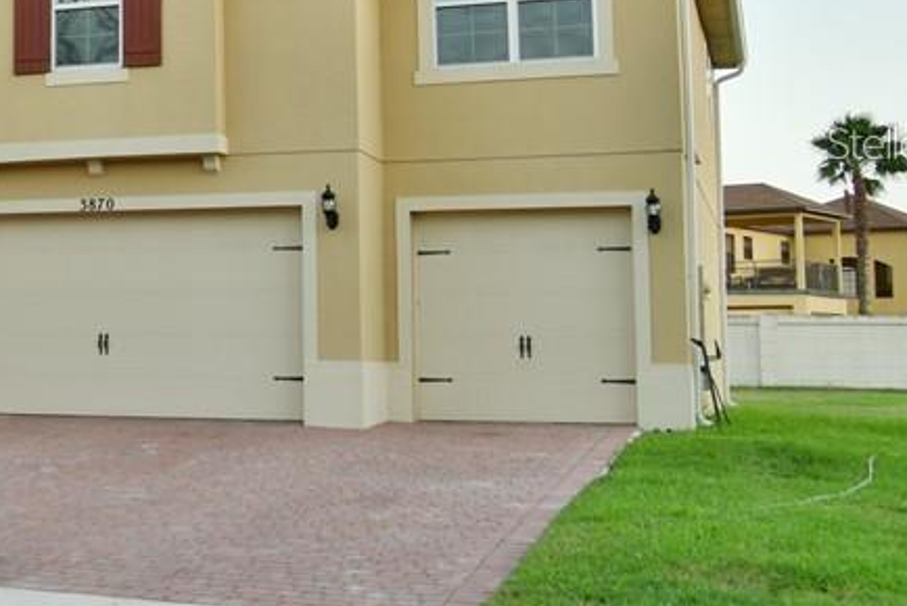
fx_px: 1765
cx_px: -111
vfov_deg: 19.3
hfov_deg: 26.4
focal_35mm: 70
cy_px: 142
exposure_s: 1/100
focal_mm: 28
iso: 640
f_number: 4
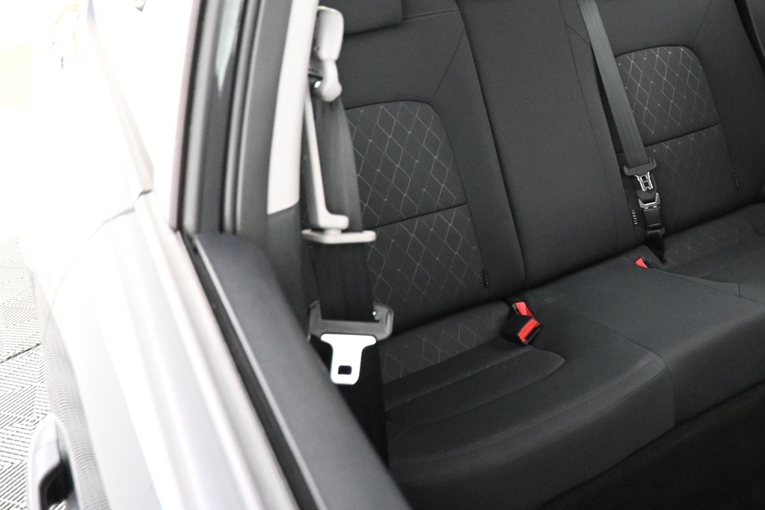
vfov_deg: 34.7
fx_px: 807
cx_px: 591
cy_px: 165
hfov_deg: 48.4
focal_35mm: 38
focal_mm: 16
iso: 4000
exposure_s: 1/20
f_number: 3.5
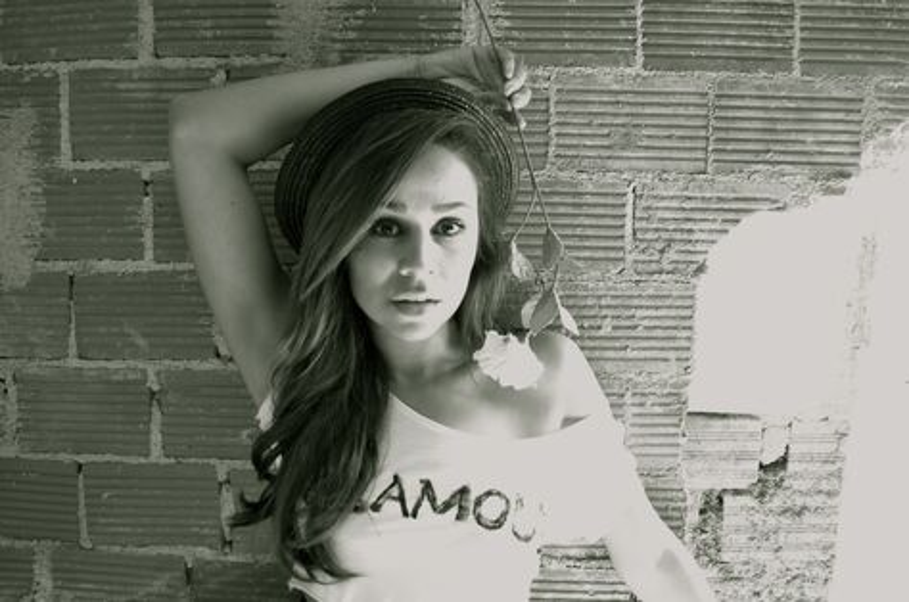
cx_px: 454
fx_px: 680
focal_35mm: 27
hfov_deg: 67.5
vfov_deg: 47.7
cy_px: 301
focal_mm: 18
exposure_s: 1/50
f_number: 3.5
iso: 500
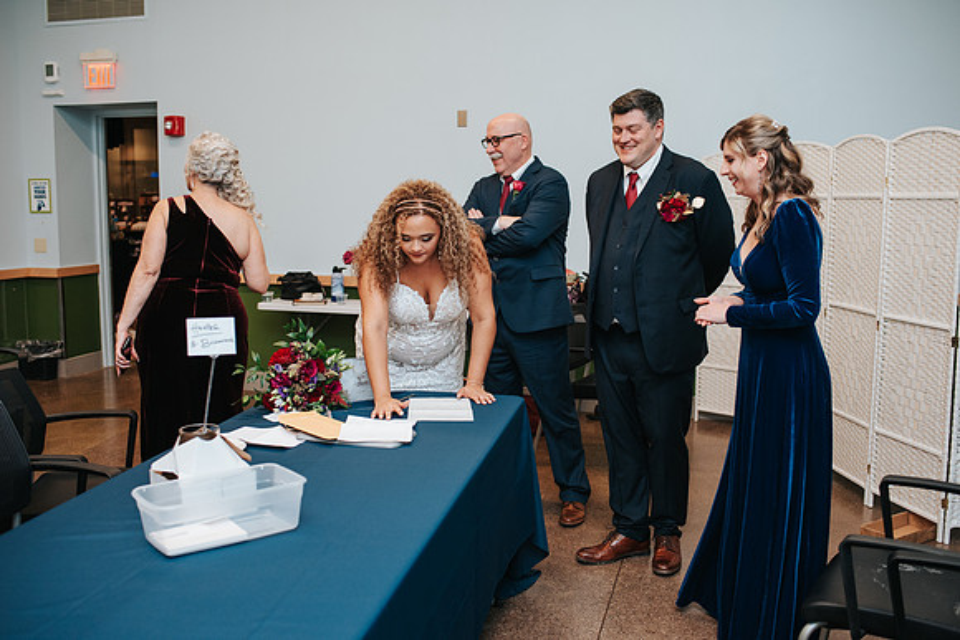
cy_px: 320
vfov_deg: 37.9
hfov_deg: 54.4
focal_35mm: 35
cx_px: 480
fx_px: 934
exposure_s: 1/200
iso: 900
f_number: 2.8
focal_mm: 35
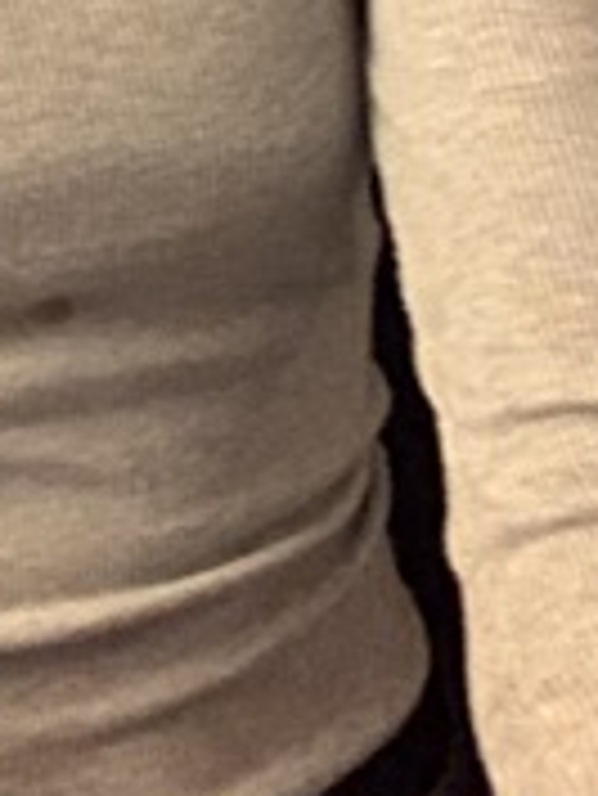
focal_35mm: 84
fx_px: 1933
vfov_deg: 22.0
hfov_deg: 17.1
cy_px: -76
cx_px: -49
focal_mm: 2.15
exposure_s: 1/25
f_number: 2.4
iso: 1250
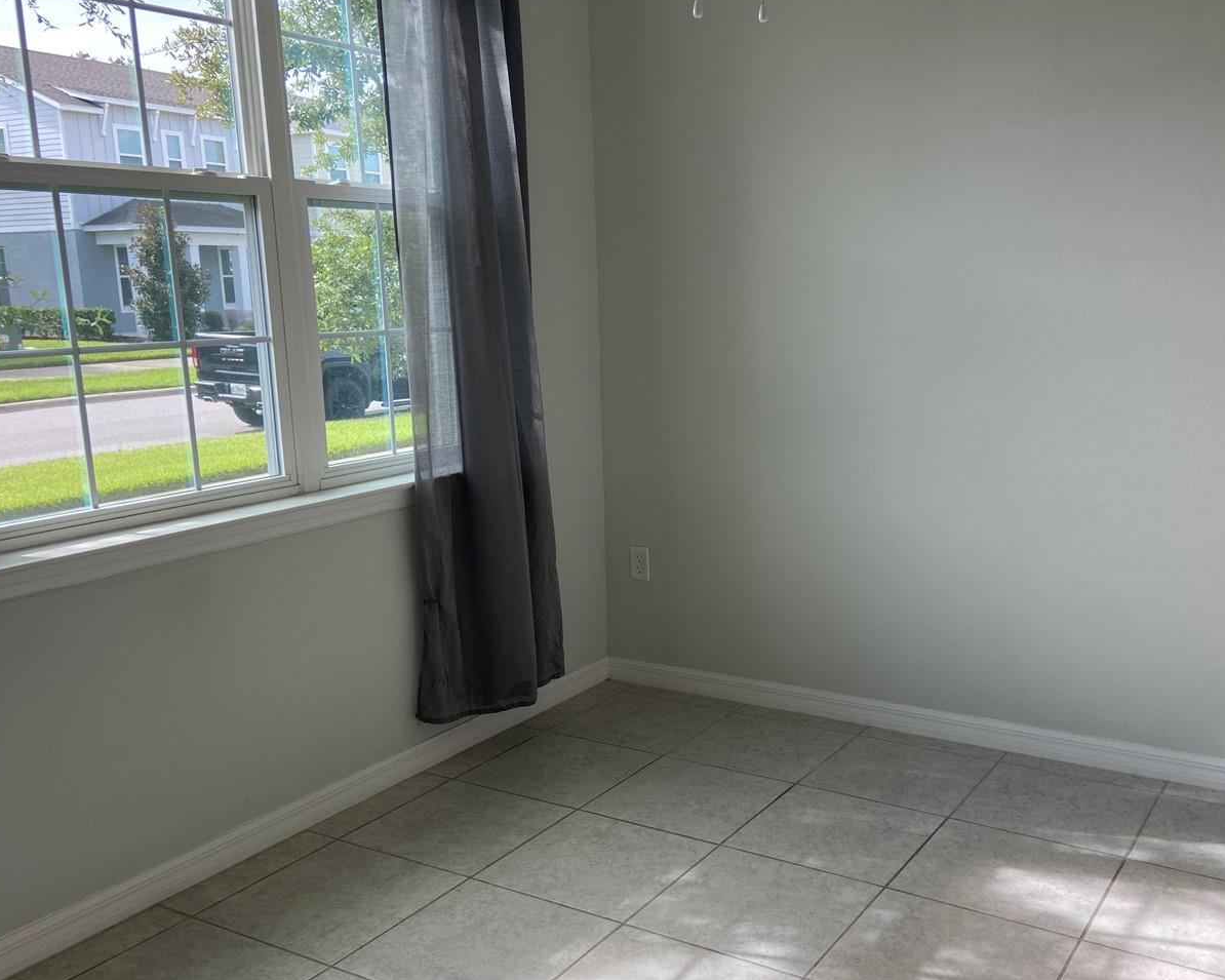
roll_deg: +0.7
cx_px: 678
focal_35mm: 34
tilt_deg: -12.5
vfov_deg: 43.3
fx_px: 1233
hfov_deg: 52.7
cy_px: 556
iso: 32
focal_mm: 4.25
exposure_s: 1/180
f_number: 1.8
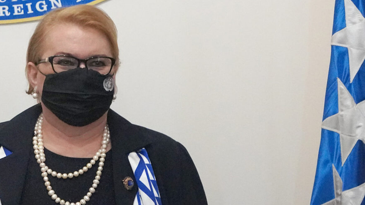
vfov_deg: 11.3
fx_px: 1035
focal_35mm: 107
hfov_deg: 18.8
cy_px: 107
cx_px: -84
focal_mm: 35
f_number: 4
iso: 8000
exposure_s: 1/160
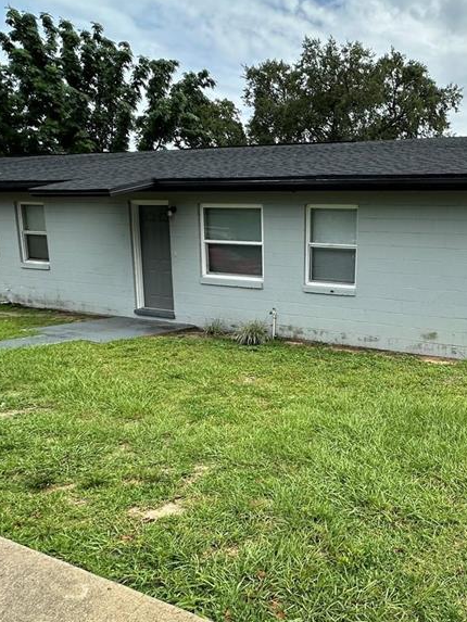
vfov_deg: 69.2
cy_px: 344
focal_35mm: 25
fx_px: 450
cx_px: 394
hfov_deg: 50.4
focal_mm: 2.22
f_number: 2.2
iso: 40
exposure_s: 1/972
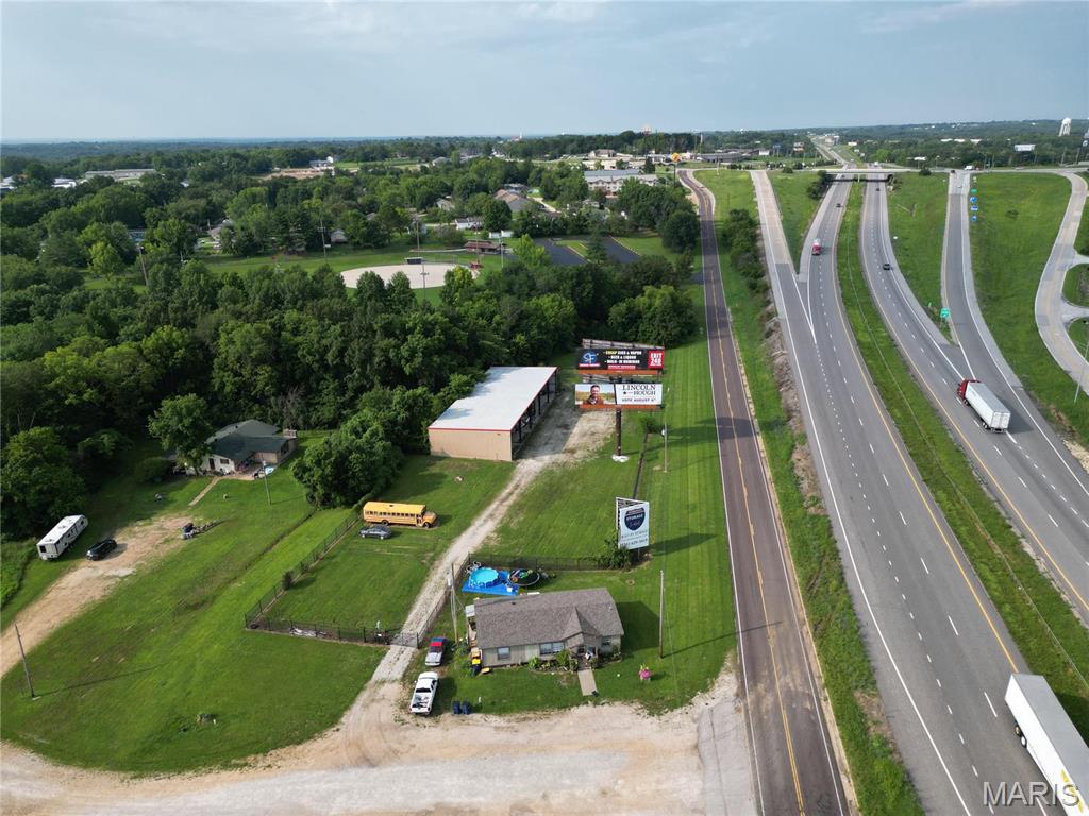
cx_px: 544
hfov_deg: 71.6
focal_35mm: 24
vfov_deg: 56.8
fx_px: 755
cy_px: 408
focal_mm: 6.72
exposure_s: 1/2500
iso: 120
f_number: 1.7
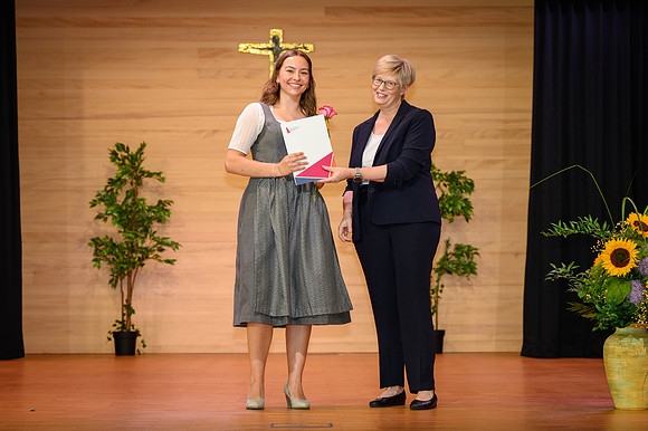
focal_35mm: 122
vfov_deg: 11.3
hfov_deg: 16.9
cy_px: 195
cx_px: 320
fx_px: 2187
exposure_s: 1/200
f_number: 5
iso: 2000
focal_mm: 105
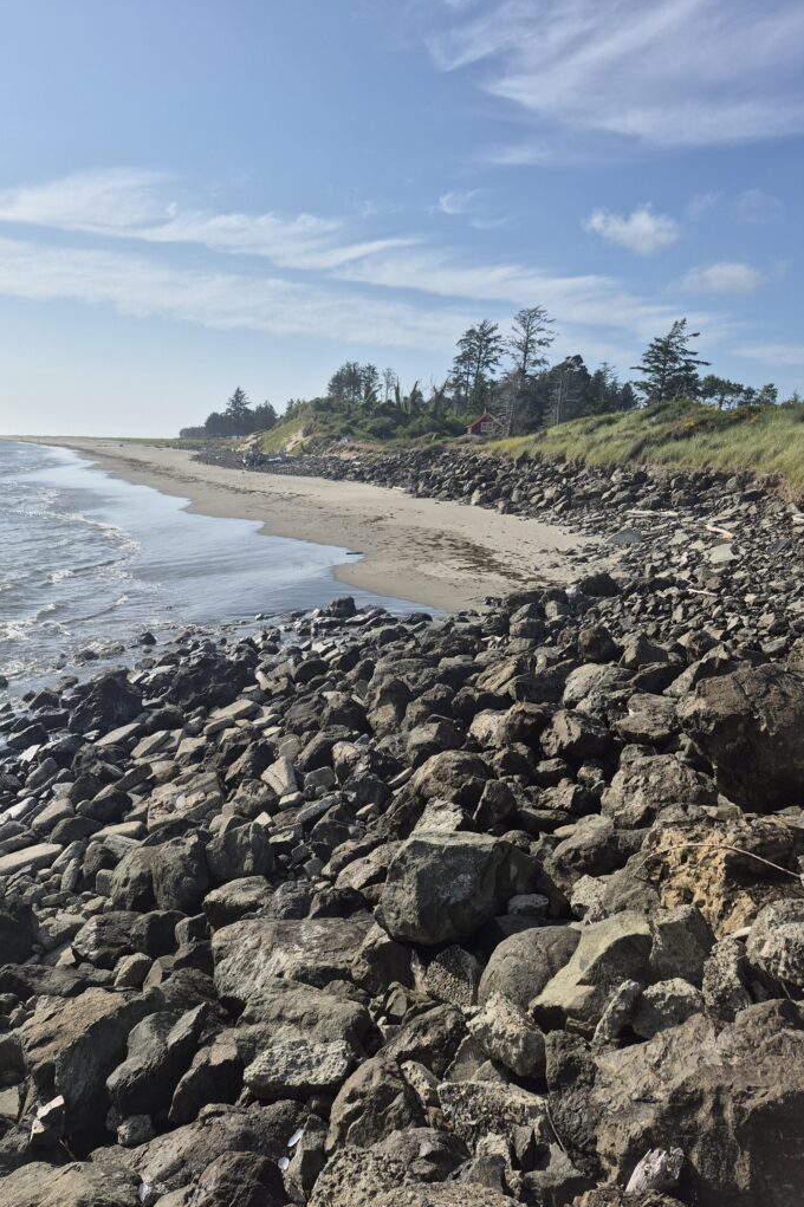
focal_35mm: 24
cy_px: 603
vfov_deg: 73.8
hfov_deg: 53.0
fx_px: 804
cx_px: 358
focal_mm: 5.4
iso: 25
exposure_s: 1/3328
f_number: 1.8
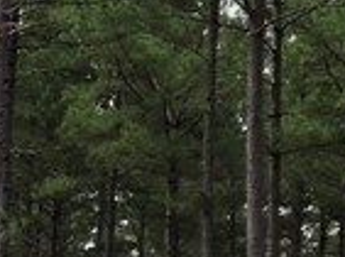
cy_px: 218
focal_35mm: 204
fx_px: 2028
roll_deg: -0.8
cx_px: 768
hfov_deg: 9.0
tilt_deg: +5.9
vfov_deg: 7.2
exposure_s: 1/1066
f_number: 1.8
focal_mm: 3.99
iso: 20
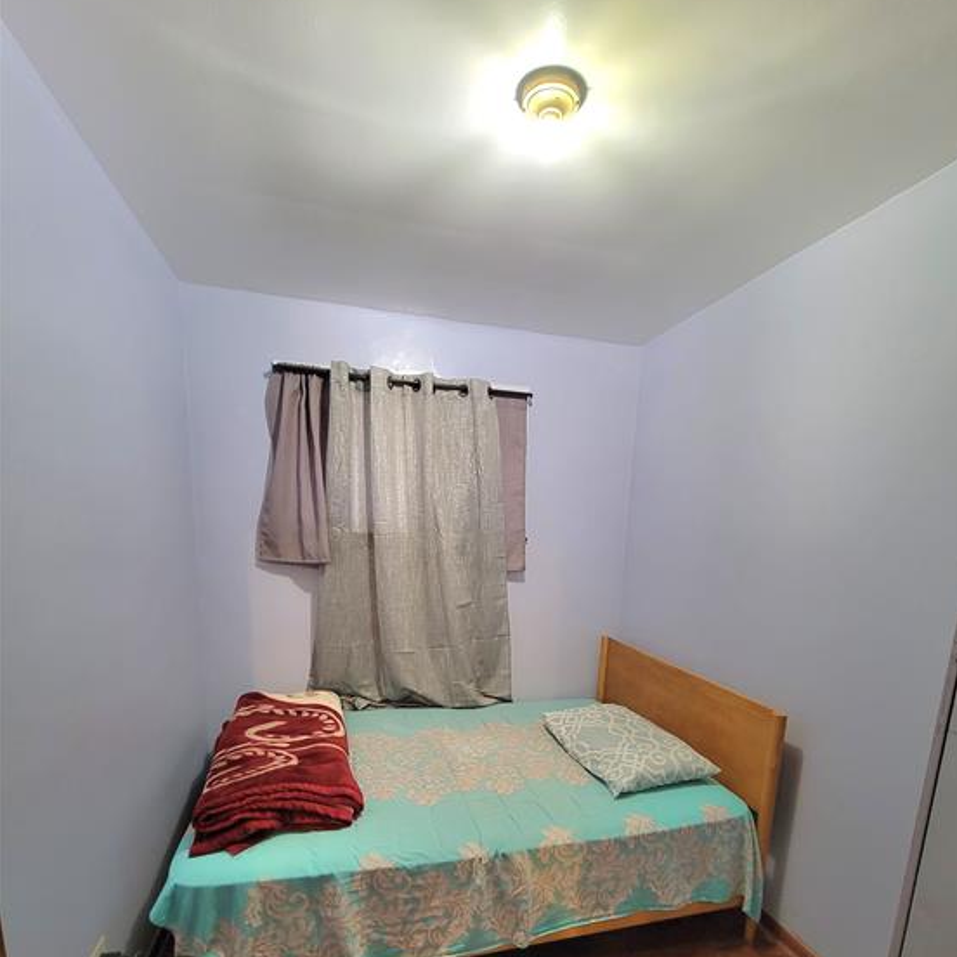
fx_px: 500
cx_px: 498
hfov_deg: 87.4
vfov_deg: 84.3
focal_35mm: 16
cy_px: 640
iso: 320
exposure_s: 1/30
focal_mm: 2.2
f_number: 2.2
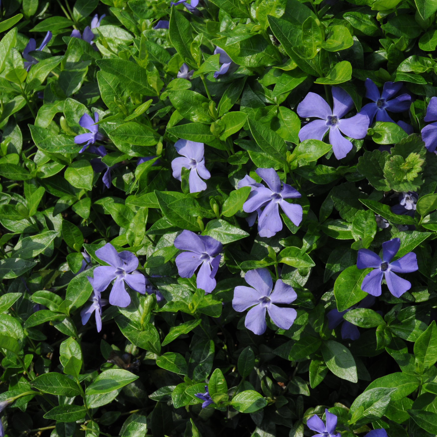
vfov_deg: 8.1
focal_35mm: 215
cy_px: 218
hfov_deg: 8.1
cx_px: 271
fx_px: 3071
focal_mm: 112
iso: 400
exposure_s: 1/200
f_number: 18
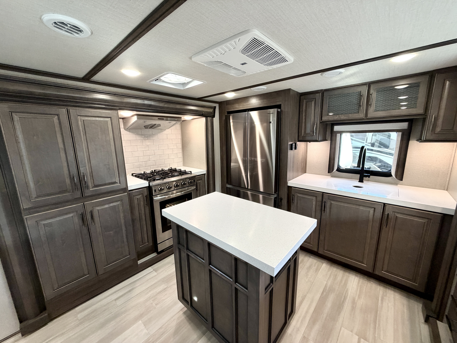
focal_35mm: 14
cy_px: 172
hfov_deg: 102.1
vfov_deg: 85.7
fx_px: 185
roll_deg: +0.9
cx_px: 228
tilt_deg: -12.3
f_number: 2.2
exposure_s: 1/60
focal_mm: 2.22
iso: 200
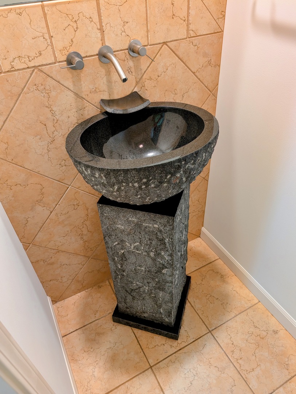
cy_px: 197
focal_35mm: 24
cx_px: 148
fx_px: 273
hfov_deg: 56.9
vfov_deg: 71.5
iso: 114
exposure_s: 1/24
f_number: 1.68
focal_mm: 6.9
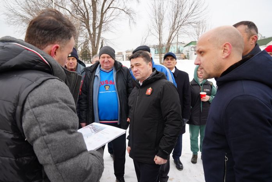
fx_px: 181
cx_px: 136
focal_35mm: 24
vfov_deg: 53.2
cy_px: 91
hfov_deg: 73.7
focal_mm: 24
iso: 500
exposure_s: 1/160
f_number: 6.3
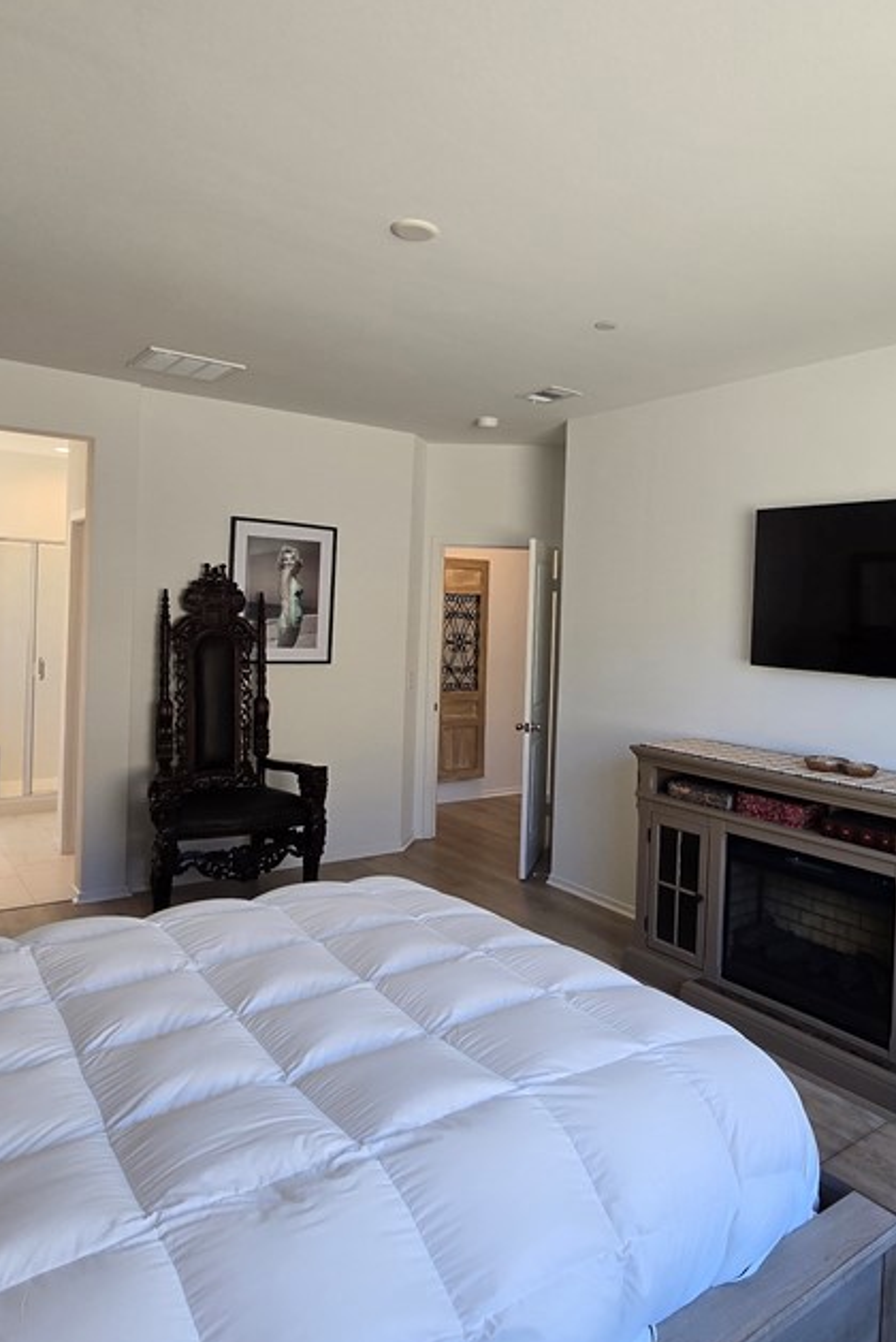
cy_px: 623
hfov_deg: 56.6
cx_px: 563
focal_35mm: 22
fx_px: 820
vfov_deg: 78.4
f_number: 2.2
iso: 50
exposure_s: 1/60
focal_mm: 2.2
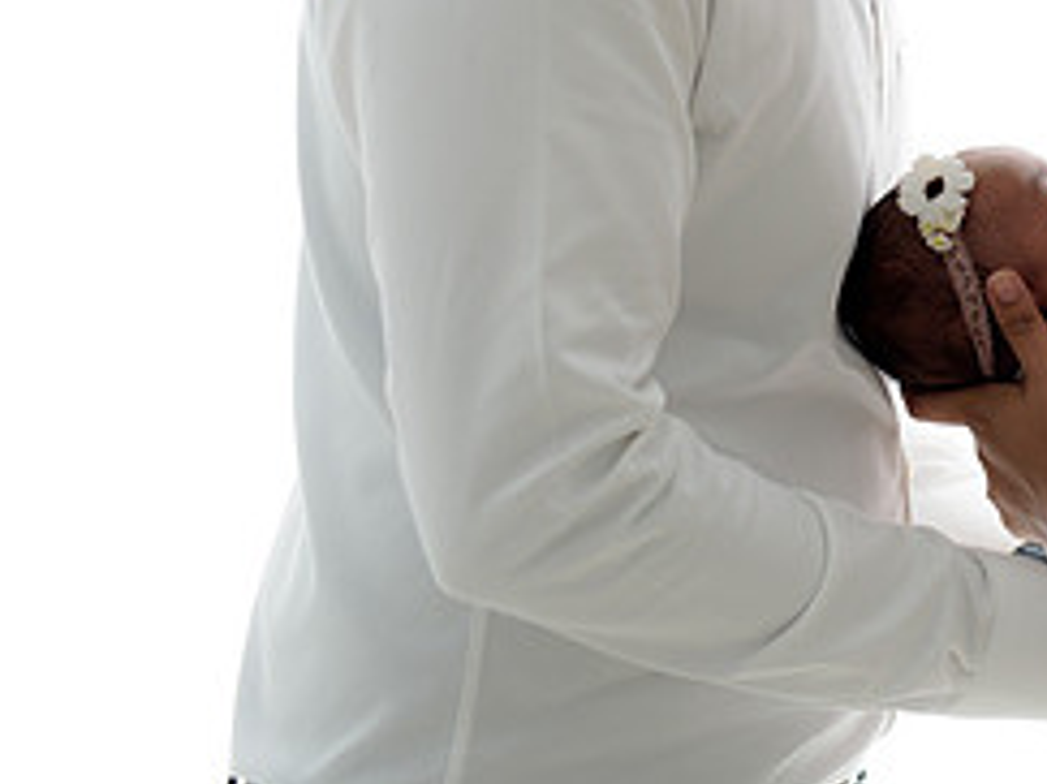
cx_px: 1258
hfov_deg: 14.8
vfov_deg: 11.4
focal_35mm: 129
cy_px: -32
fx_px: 3900
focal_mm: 50
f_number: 3.2
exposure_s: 1/160
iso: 200
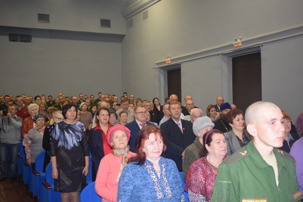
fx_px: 366
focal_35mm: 44
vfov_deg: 30.8
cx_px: 152
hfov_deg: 45.0
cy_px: 101
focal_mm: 29
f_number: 4.2
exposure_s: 1/60
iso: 2800
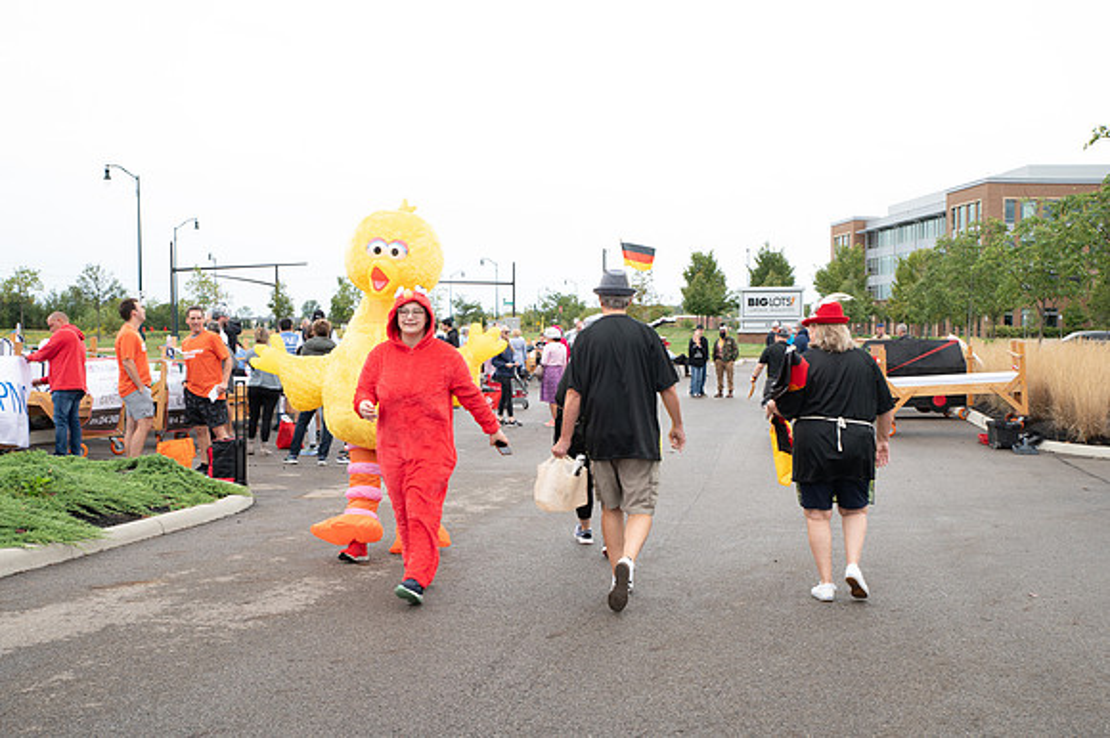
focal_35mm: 42
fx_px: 1294
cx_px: 555
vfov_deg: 31.9
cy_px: 369
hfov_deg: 46.4
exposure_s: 1/160
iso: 640
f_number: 6.3
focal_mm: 42
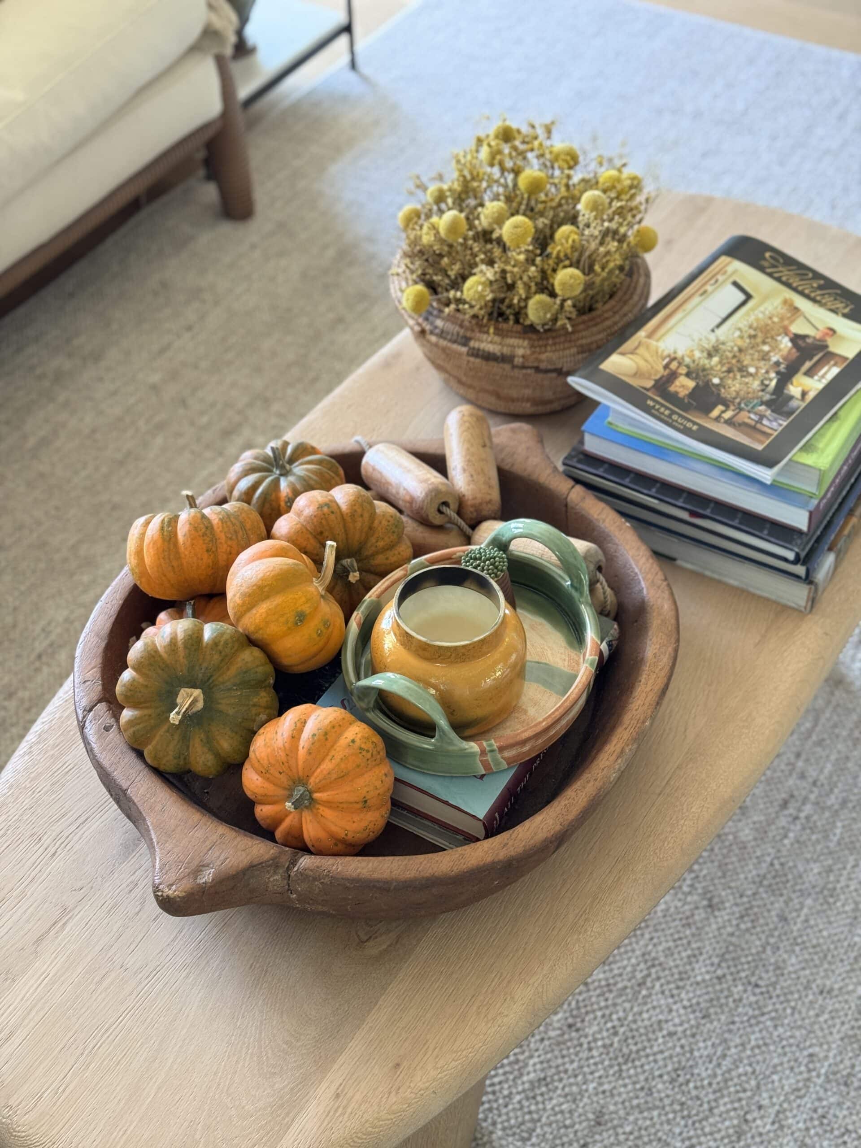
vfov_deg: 39.7
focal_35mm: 48
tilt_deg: -44.7
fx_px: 1592
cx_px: 430
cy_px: 574
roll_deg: +1.5
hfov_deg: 30.3
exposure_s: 1/60
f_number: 1.78
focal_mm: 6.76
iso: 200
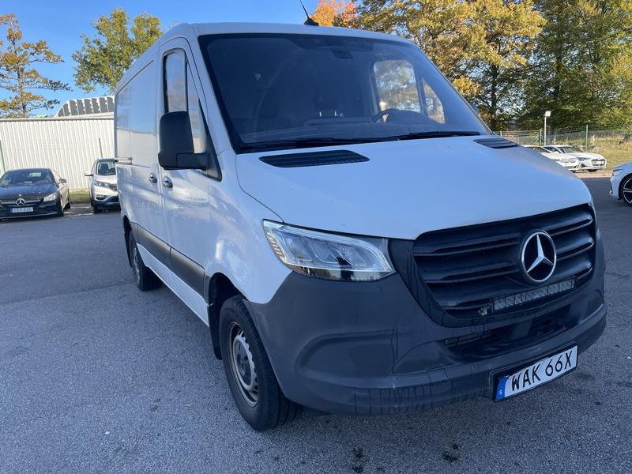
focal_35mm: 26
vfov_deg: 53.1
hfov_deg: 67.3
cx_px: 316
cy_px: 237
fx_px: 475
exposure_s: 1/769
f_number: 1.6
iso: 32
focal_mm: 4.2
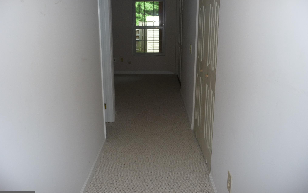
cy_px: 87
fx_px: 252
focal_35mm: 30
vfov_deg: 41.8
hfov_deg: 62.9
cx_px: 153
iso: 100
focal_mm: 4.7
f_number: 3.3
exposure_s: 1/30
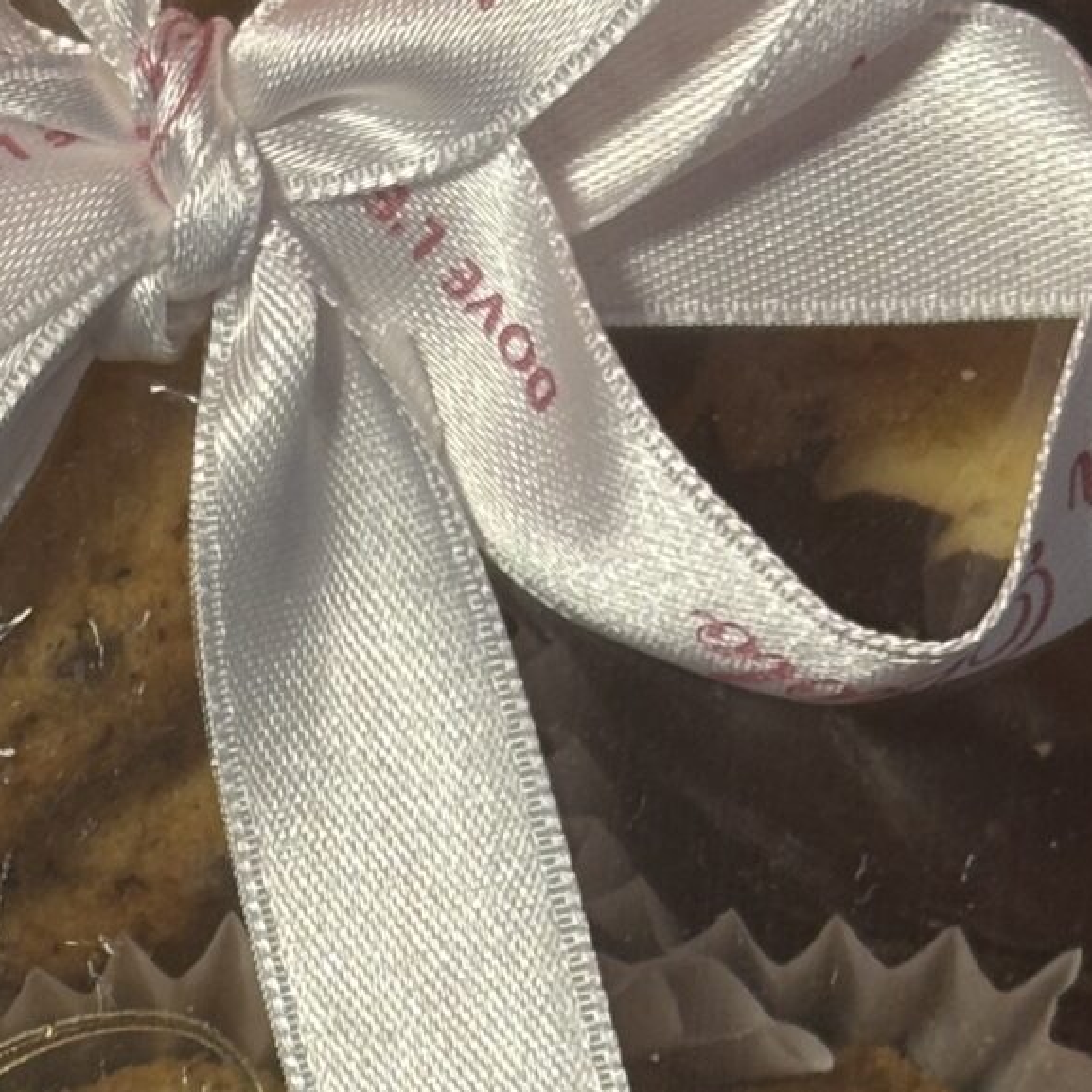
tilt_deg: -85.9
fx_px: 7281
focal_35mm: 204
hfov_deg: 8.5
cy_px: 1075
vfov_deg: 8.5
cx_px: -34
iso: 50
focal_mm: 5.96
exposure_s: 1/50
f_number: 1.6
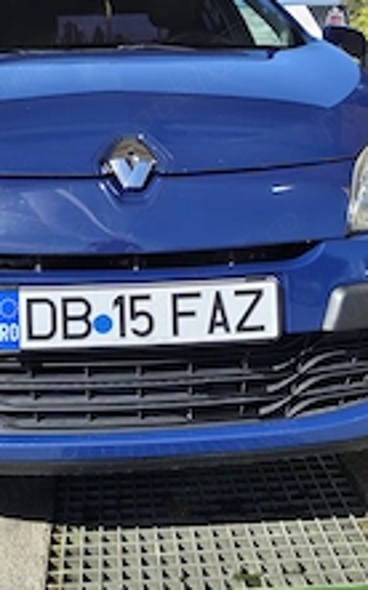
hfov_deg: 27.8
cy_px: 112
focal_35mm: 46
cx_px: 120
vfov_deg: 41.5
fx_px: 739
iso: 50
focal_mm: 5.56
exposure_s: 1/1122
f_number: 1.88
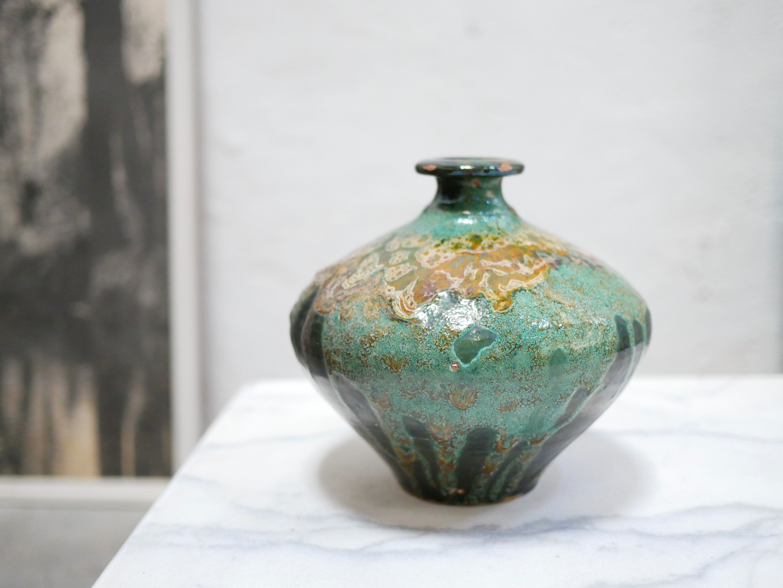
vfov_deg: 36.0
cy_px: 294
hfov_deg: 46.8
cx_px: 392
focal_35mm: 40
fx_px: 905
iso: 2000
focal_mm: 20
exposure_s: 1/60
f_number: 1.7
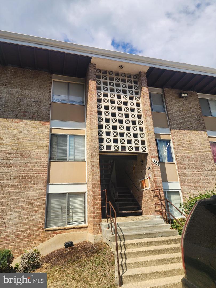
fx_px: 191
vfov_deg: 73.9
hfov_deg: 58.9
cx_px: 108
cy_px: 144
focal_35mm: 23
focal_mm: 6.4
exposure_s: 1/1212
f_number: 1.8
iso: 12
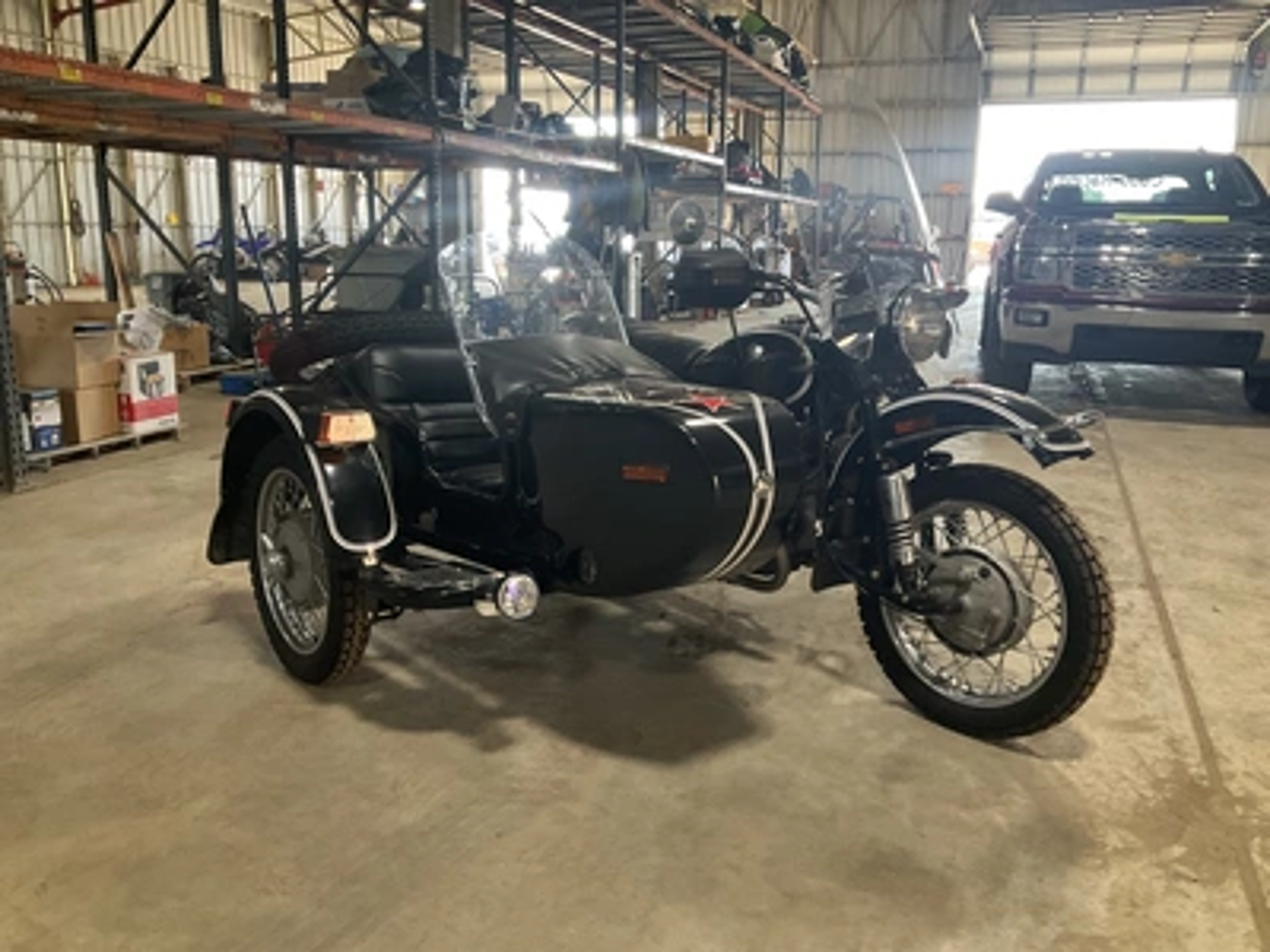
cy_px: 476
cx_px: 635
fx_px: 1064
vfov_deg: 48.2
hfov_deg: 61.7
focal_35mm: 29
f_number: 1.8
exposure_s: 1/60
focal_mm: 3
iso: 100
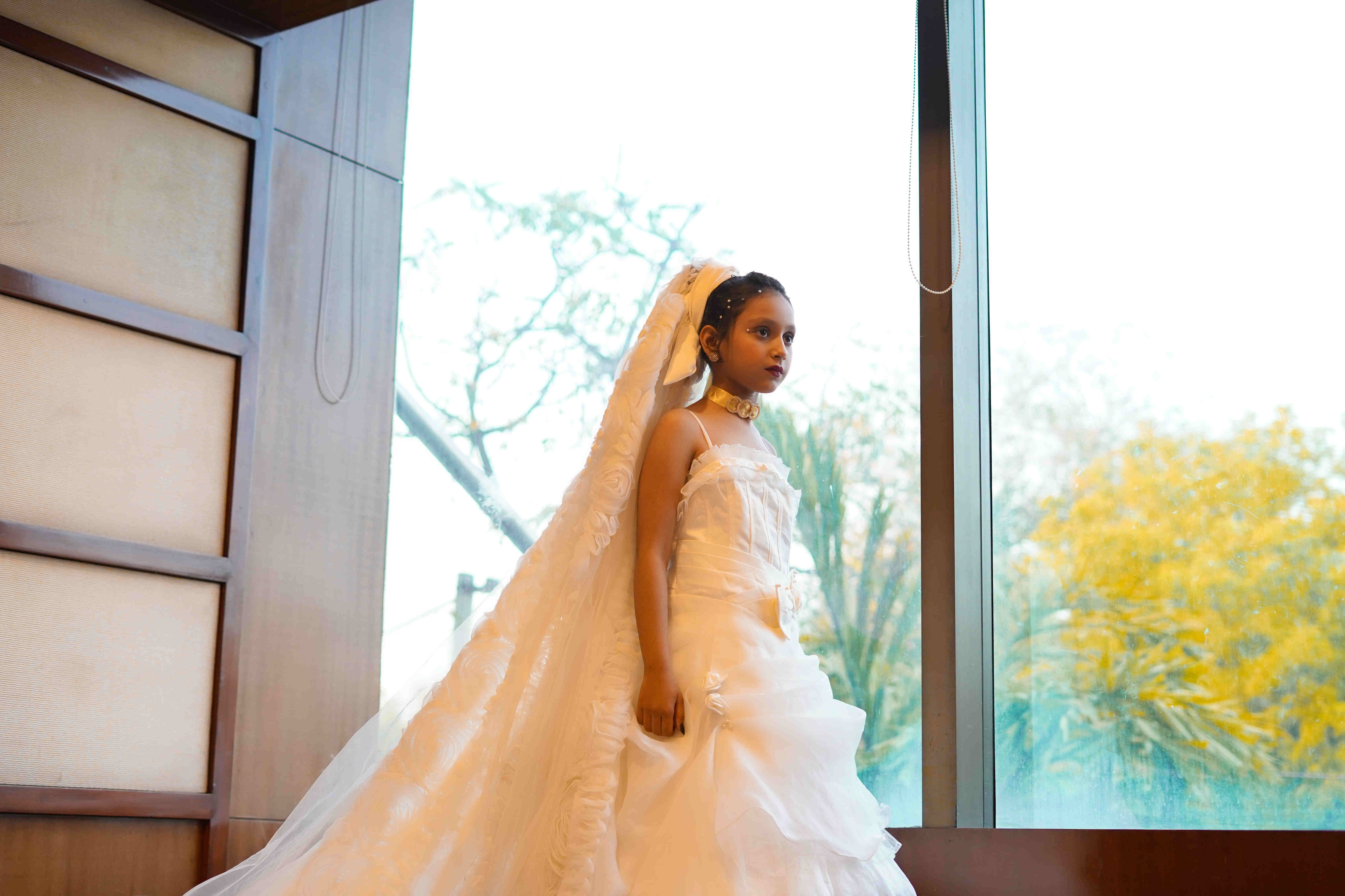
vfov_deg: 27.0
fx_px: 1868
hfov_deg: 39.6
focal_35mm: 50
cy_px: 448
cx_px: 672
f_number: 2.8
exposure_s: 1/250
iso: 1600
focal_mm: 50
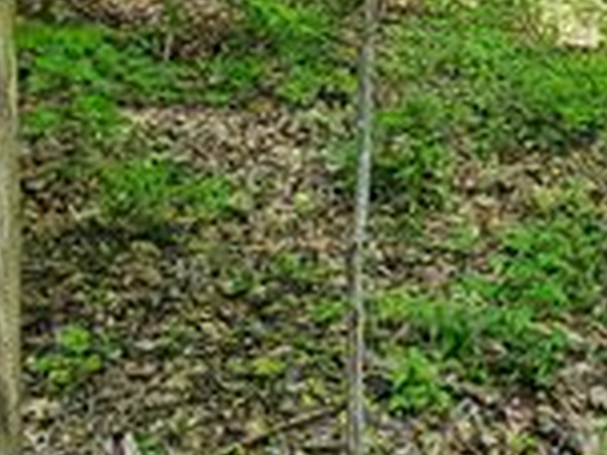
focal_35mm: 76
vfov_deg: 18.3
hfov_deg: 23.6
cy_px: -99
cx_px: 720
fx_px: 1332
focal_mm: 6.3
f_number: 1.7
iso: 200
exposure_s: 1/207
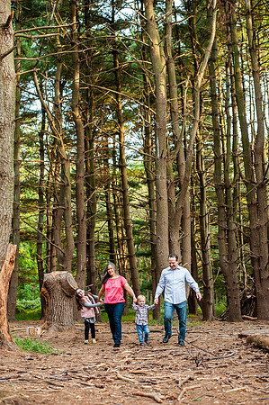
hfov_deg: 26.9
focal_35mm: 50
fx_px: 562
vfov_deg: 39.6
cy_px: 202
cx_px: 134
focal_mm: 50
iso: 800
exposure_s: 1/200
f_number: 3.5
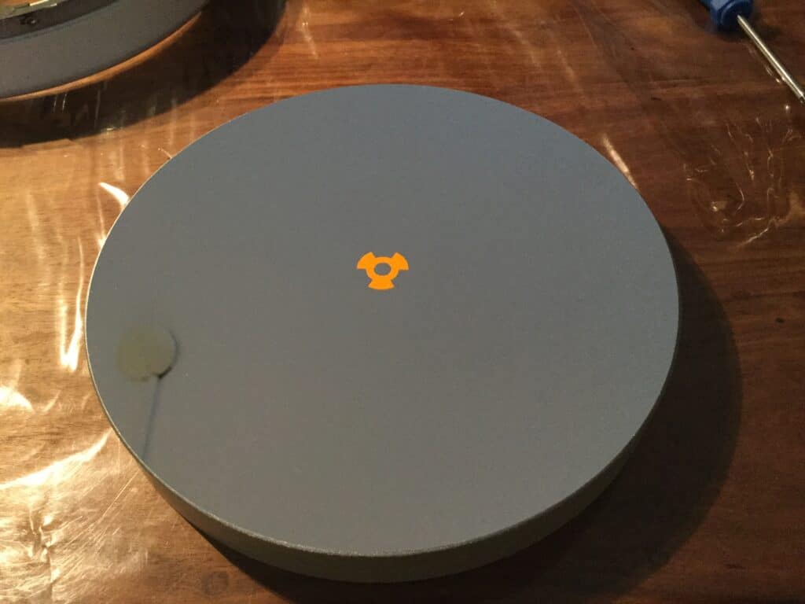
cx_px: 402
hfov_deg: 58.4
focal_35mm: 31
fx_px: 721
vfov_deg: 45.4
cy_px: 302
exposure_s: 1/33
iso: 200
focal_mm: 3.3
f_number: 2.4
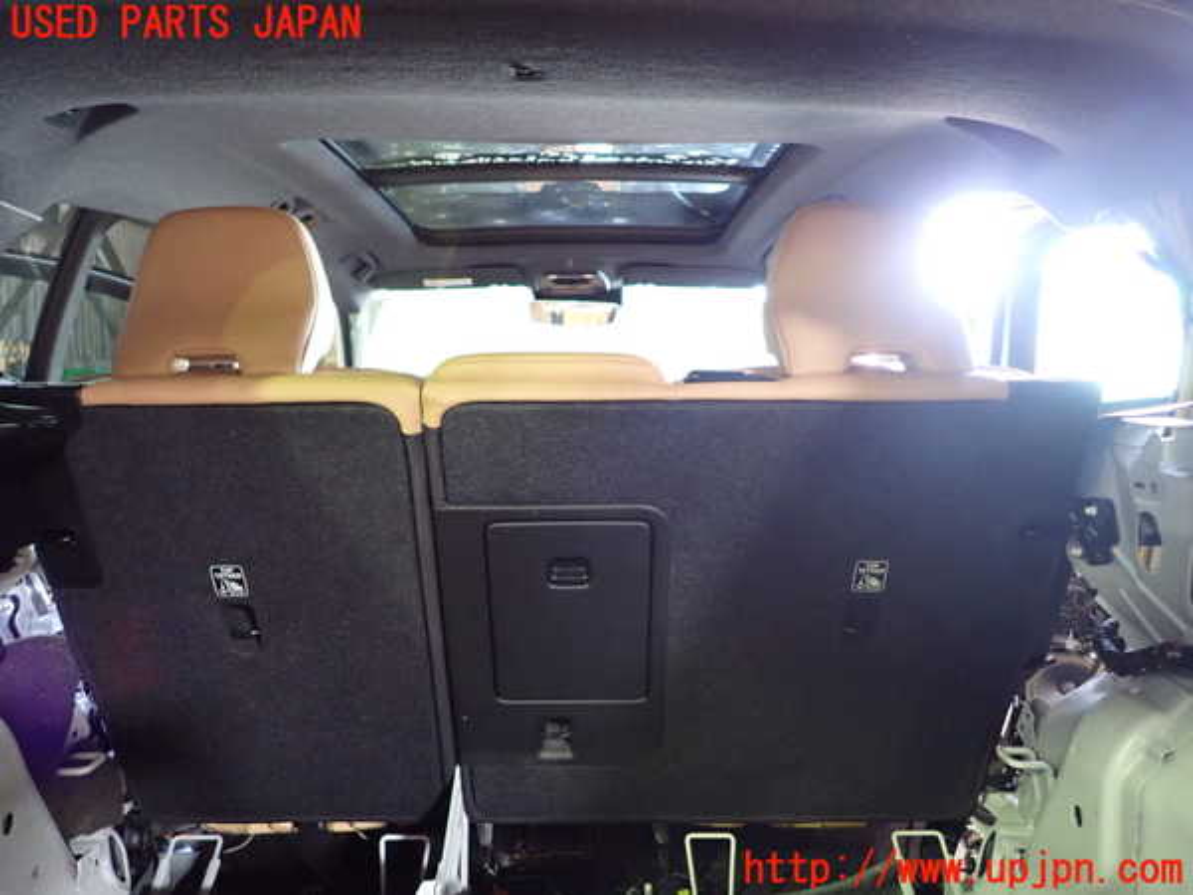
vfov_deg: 54.9
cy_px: 448
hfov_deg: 69.4
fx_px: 862
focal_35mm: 25
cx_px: 596
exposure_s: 1/30
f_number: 2
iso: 800
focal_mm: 4.5
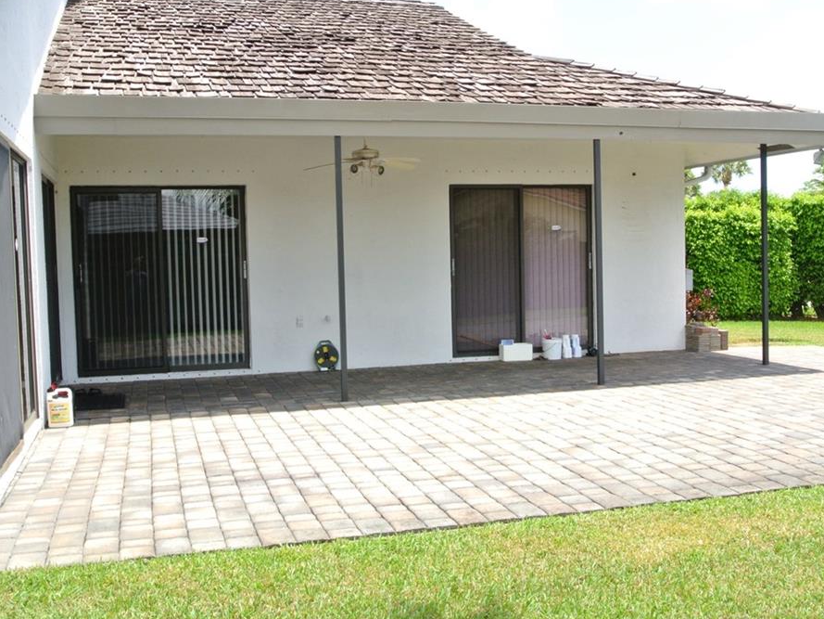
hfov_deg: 45.7
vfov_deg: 35.1
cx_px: 444
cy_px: 305
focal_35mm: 41
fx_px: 976
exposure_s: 1/60
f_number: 16
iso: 400
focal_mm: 14
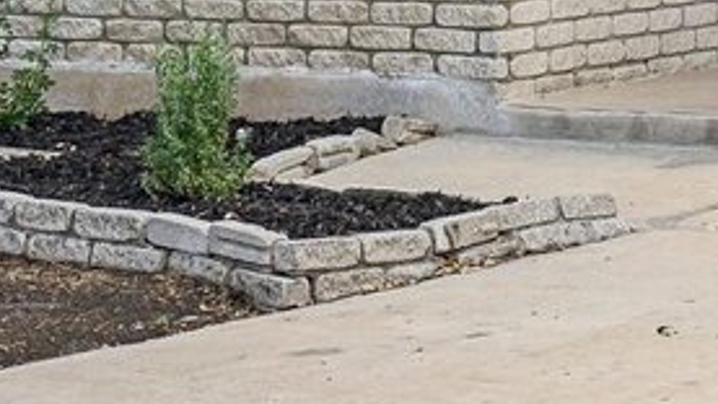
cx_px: 1011
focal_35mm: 196
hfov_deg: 10.7
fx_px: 3733
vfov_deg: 5.9
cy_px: -580
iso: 200
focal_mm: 32
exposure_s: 1/250
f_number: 8
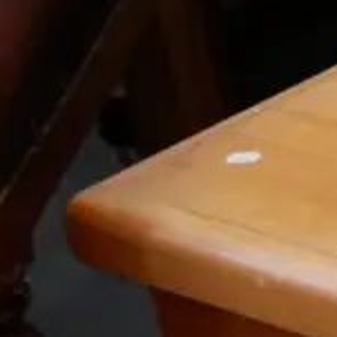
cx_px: 1067
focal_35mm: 264
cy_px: 600
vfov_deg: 6.5
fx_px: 2908
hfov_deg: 6.1
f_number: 4.2
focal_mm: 22
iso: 1250
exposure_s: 1/60
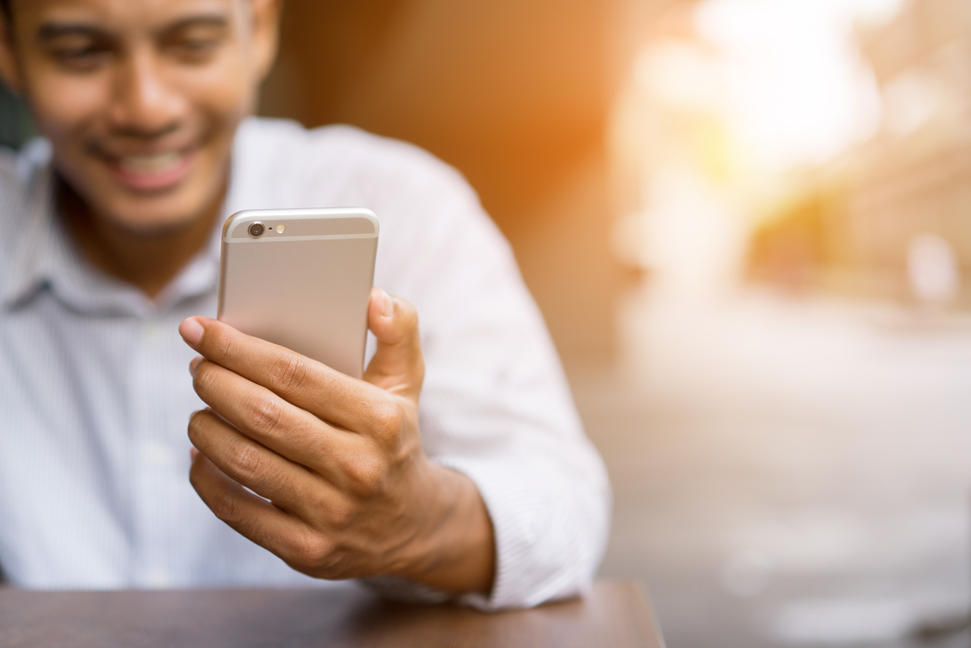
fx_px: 1483
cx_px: 486
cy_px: 324
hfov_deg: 36.2
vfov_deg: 24.6
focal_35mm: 55
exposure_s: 1/250
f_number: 2.2
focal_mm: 55
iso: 250
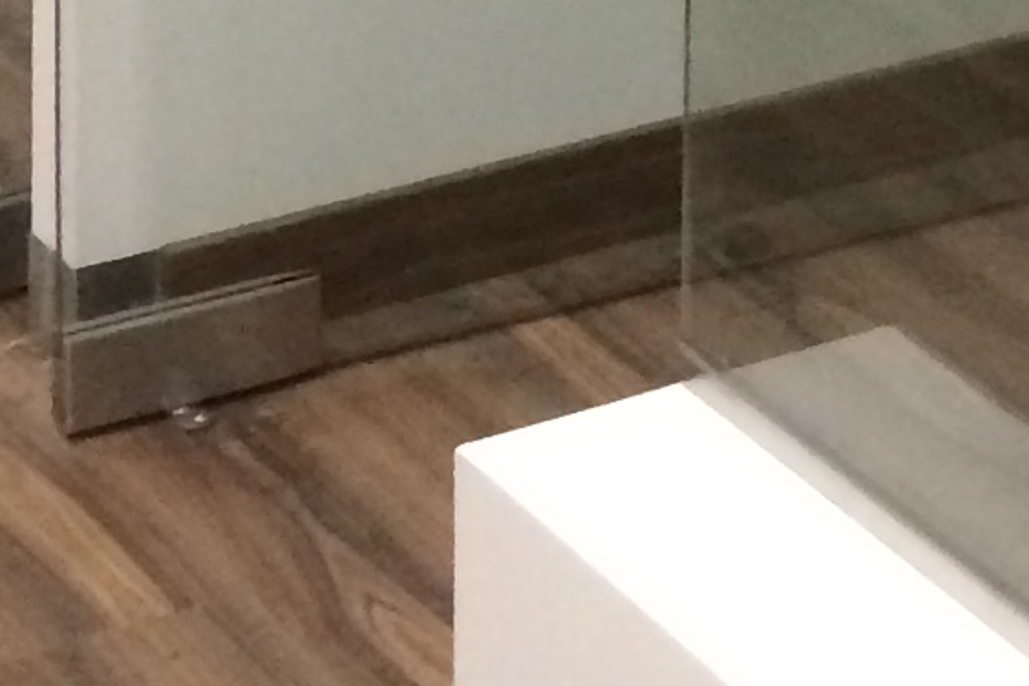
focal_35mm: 175
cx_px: 1530
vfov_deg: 7.1
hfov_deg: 11.3
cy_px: -1244
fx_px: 5000
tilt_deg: -5.9
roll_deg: -2.3
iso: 200
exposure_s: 1/30
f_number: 2.2
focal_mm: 4.15
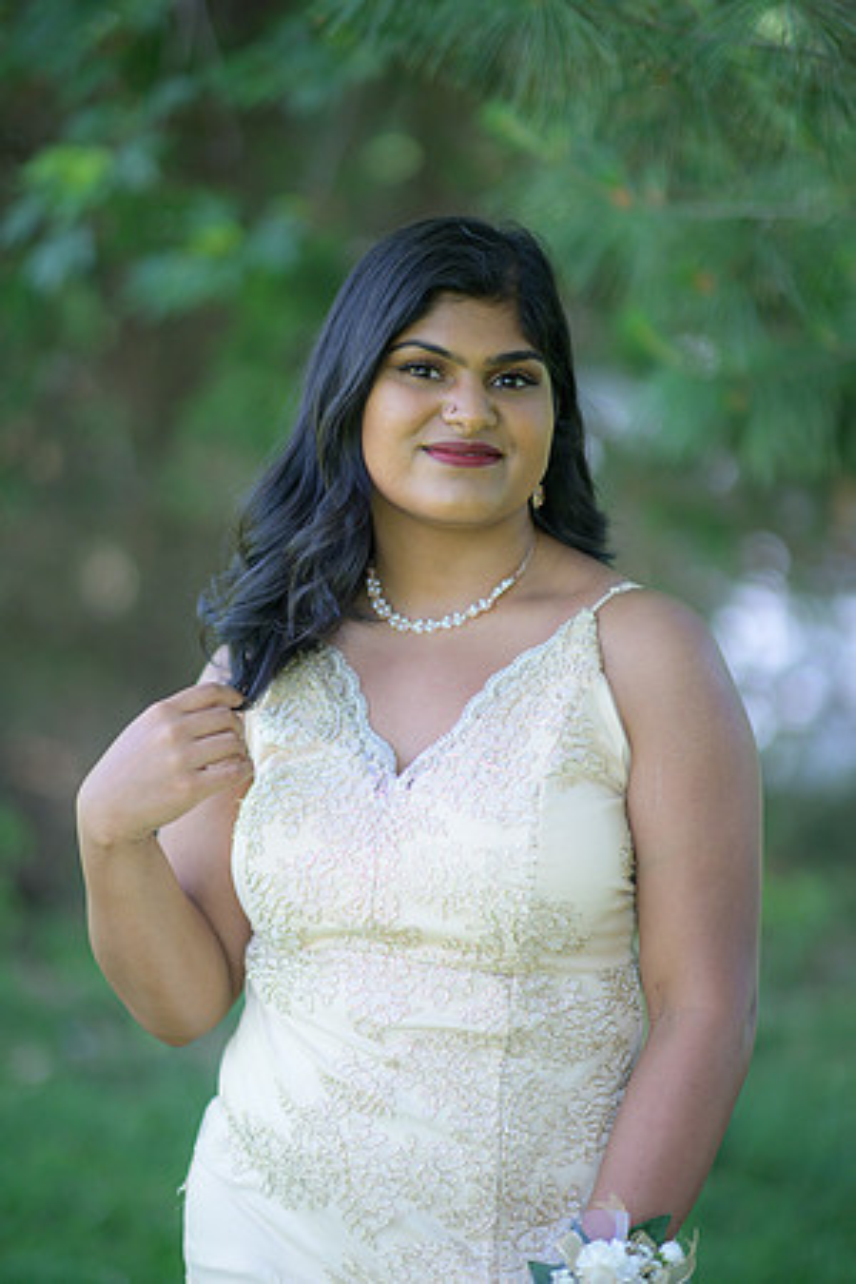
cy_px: 642
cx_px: 428
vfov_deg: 23.9
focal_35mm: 85
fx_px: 3031
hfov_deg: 16.1
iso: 400
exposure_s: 1/2000
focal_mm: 85
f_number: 1.4
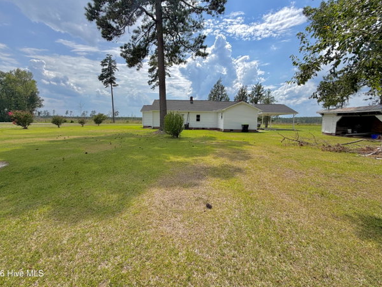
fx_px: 166
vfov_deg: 81.7
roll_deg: +0.1
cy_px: 134
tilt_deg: -4.2
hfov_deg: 98.1
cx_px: 183
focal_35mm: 15
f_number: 2.2
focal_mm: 2.22
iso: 20
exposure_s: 1/1339
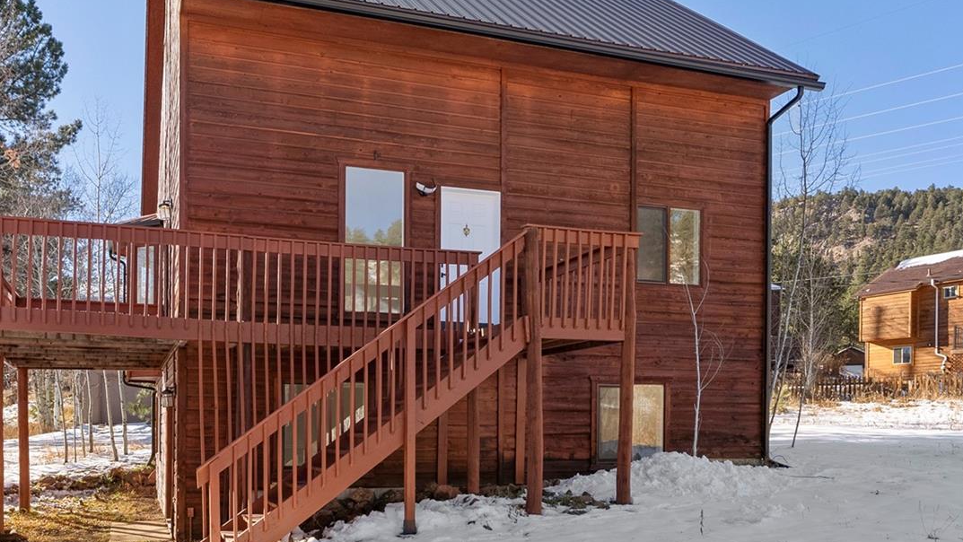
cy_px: 187
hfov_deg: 72.8
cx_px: 359
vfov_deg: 45.4
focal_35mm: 25
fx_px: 638
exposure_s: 1/160
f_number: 8
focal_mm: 16
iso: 640
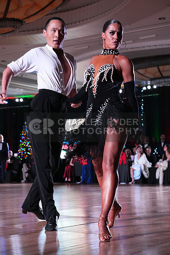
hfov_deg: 19.5
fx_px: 495
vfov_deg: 28.8
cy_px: 128
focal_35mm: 70
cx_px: 85
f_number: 5.6
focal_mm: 70
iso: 10000
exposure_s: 1/400
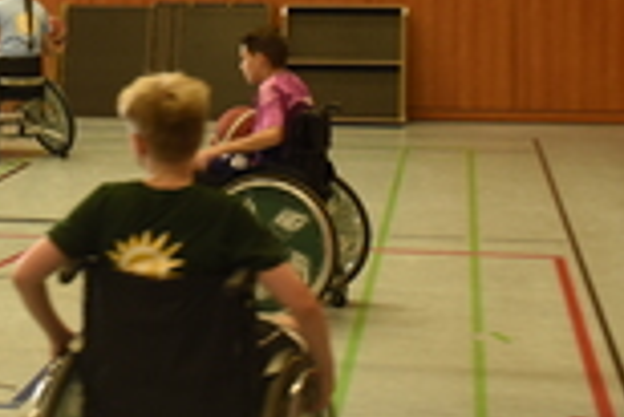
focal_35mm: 96
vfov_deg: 13.8
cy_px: -101
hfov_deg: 20.4
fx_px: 1666
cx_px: -28
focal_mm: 20
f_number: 5
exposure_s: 1/30
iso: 400
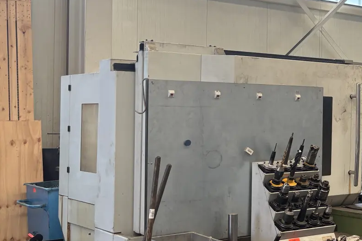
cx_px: 429
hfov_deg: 27.1
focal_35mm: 66
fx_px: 663
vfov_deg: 20.6
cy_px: 102
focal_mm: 5.96
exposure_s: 1/241
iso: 64
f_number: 1.6
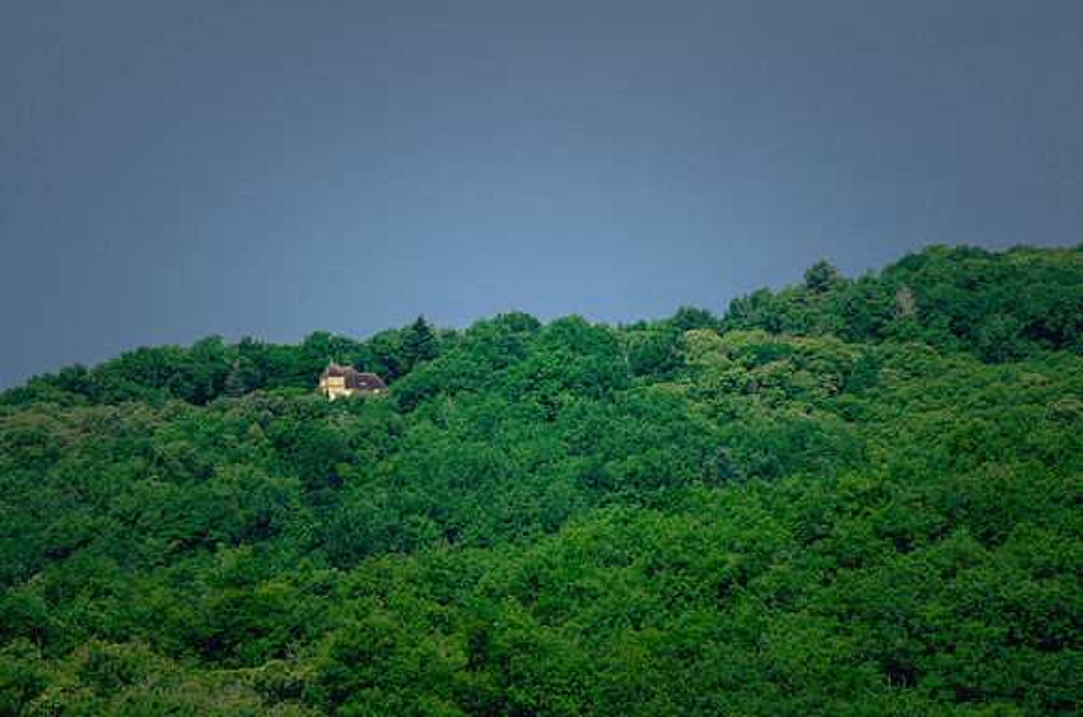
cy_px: 358
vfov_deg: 8.7
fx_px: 4728
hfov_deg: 13.1
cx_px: 542
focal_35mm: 158
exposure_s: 1/1250
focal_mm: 105
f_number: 9
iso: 800
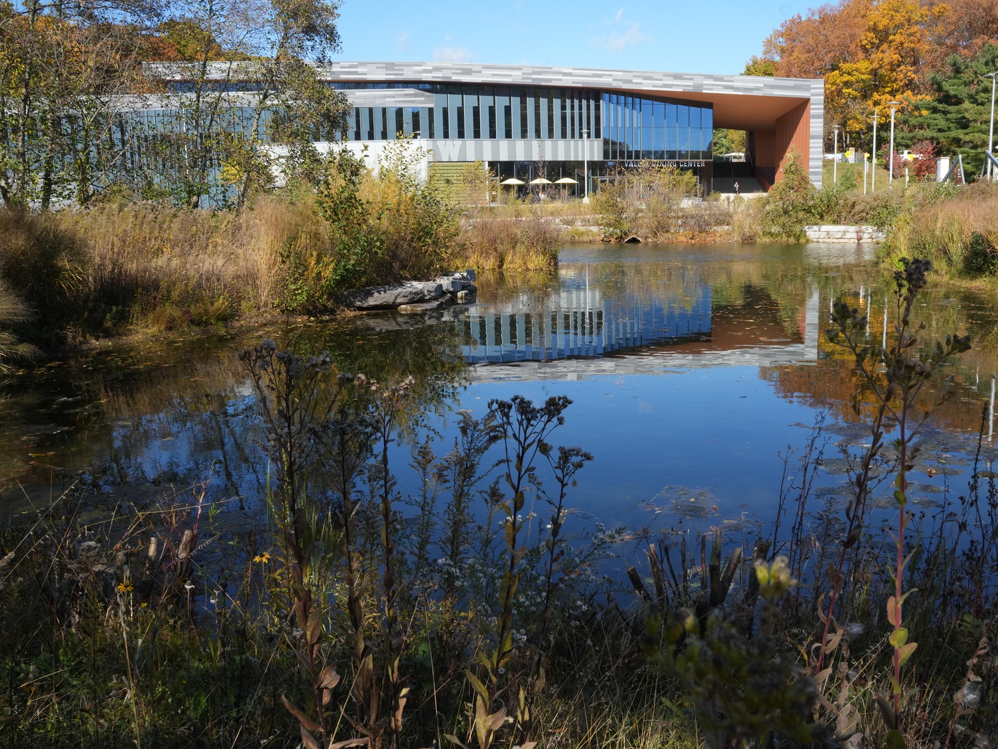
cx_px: 564
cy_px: 374
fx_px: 894
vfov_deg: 45.4
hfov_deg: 58.2
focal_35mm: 31
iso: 640
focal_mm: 28
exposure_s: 1/160
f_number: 22
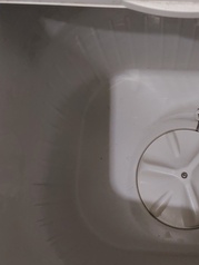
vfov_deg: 40.9
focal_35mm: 46
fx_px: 352
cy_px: 96
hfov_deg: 30.7
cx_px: 164
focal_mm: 5.25
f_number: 1.75
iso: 1156
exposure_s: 1/20
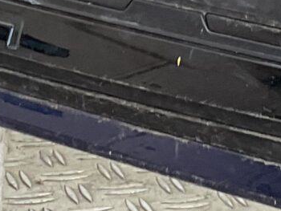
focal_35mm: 212
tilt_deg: -11.6
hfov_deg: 9.2
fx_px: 1722
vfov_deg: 6.8
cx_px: 327
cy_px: -175
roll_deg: -3.8
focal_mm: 3
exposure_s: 1/120
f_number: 1.8
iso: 32
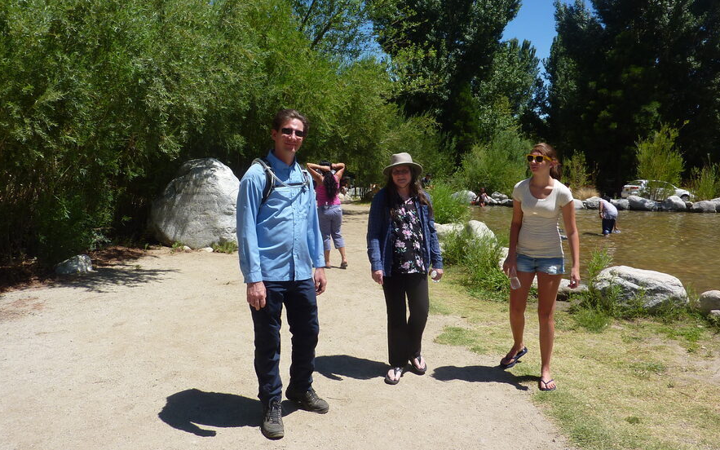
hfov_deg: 68.4
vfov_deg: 45.9
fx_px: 530
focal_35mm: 27
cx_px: 362
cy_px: 196
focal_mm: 4.1
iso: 80
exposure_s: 1/500
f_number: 4.5
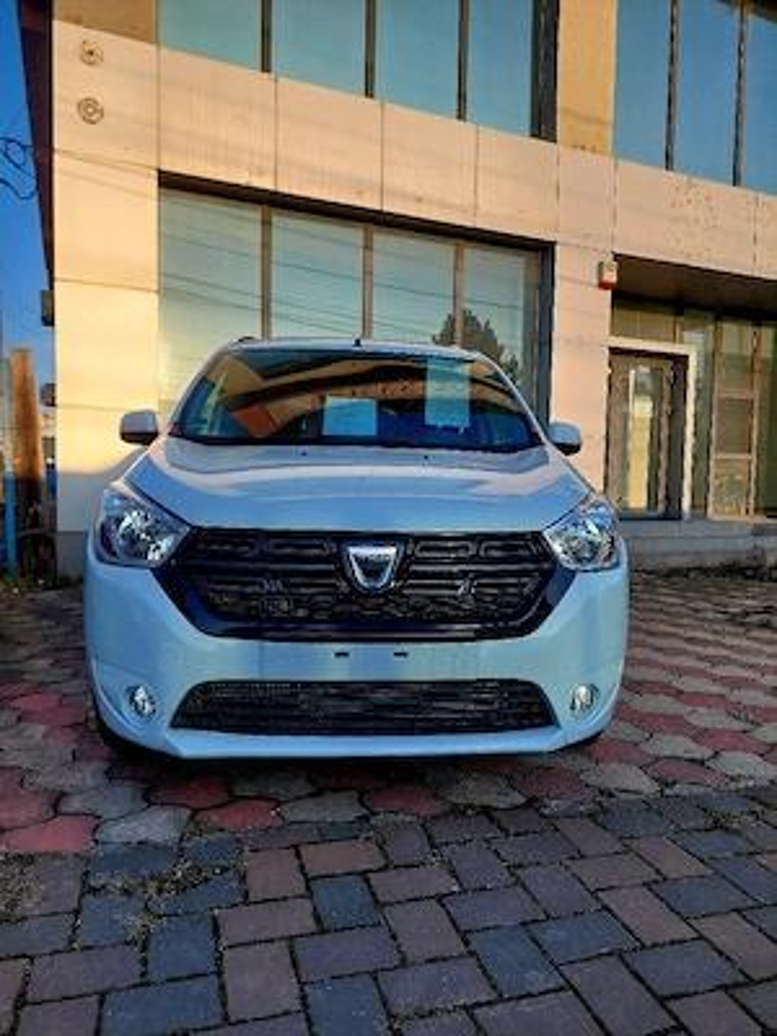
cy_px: 518
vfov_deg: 69.4
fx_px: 748
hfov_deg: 54.9
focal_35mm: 25
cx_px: 388
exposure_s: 1/714
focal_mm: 5.23
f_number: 1.8
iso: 40
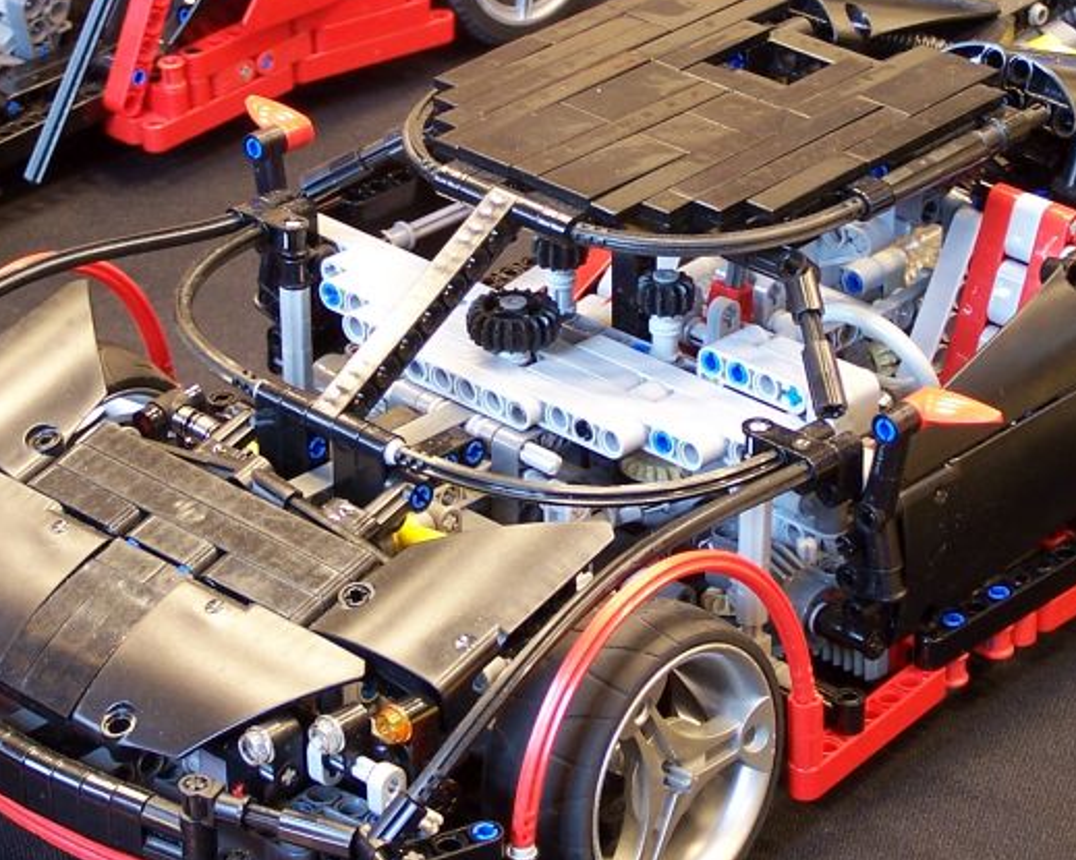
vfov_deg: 11.6
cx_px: 657
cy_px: 300
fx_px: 4235
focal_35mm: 133
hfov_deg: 14.5
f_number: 3.2
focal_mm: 11.5
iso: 80
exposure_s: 1/2
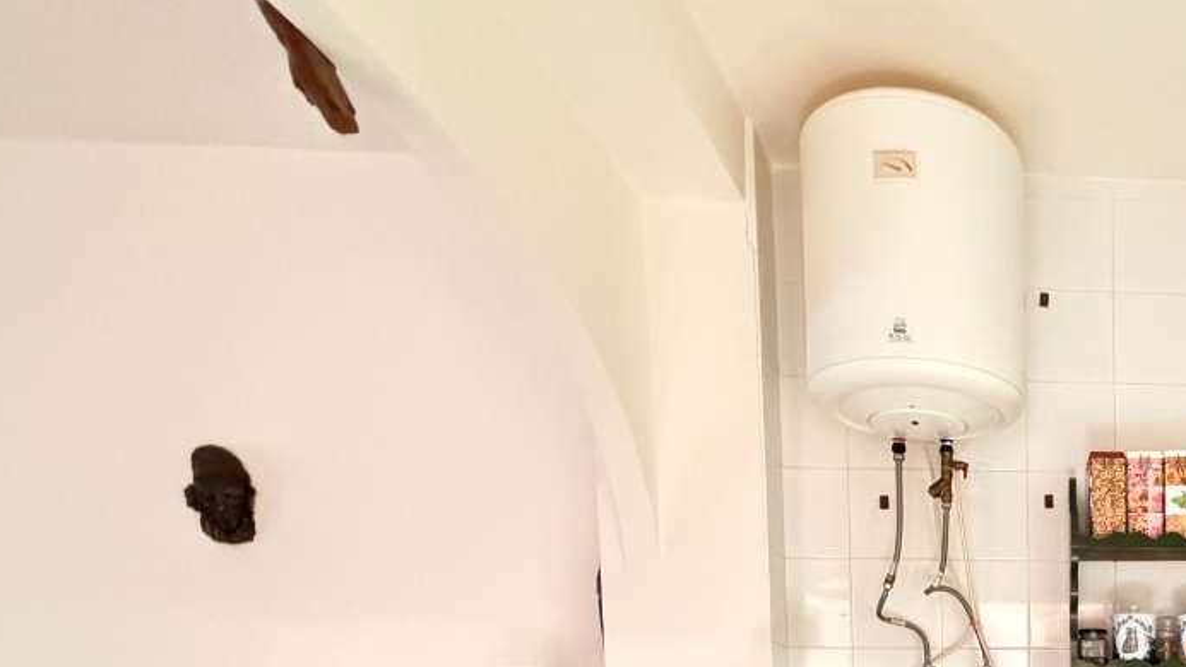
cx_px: 1150
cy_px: 823
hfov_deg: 49.9
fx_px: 1038
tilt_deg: -4.2
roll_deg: +1.1
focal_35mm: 33
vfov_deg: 29.9
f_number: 2.2
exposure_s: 1/57
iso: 1250
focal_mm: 2.22
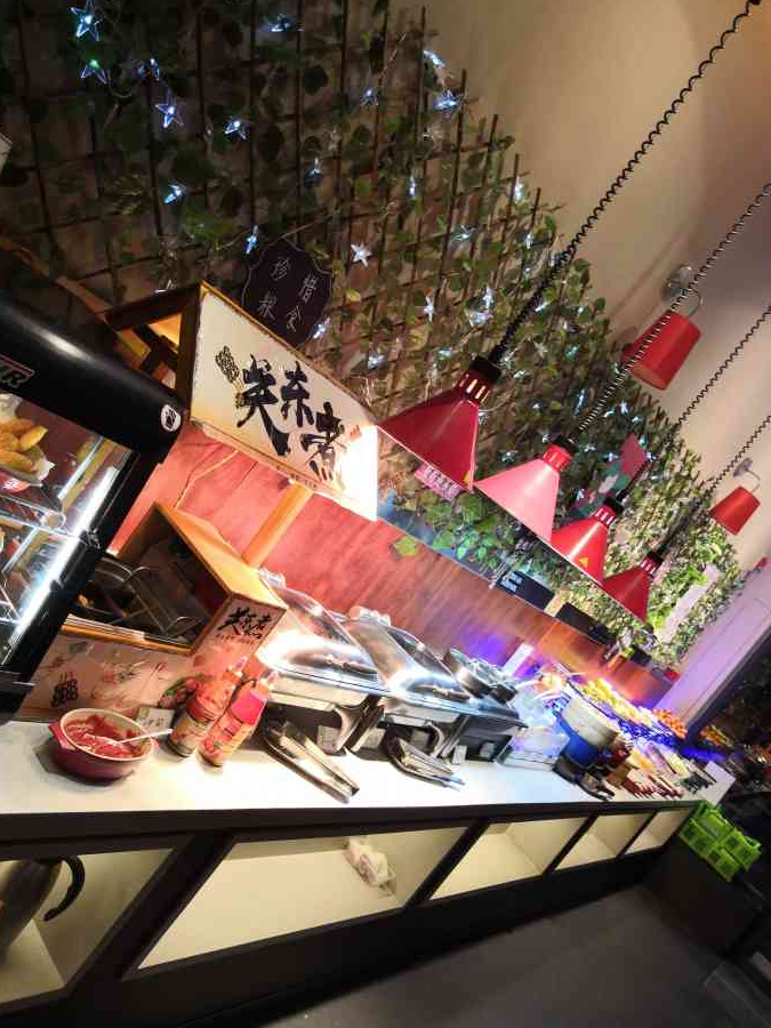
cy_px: 510
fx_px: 832
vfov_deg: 63.4
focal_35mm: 28
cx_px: 376
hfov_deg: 49.7
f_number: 1.8
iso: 160
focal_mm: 3.95
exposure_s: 1/50
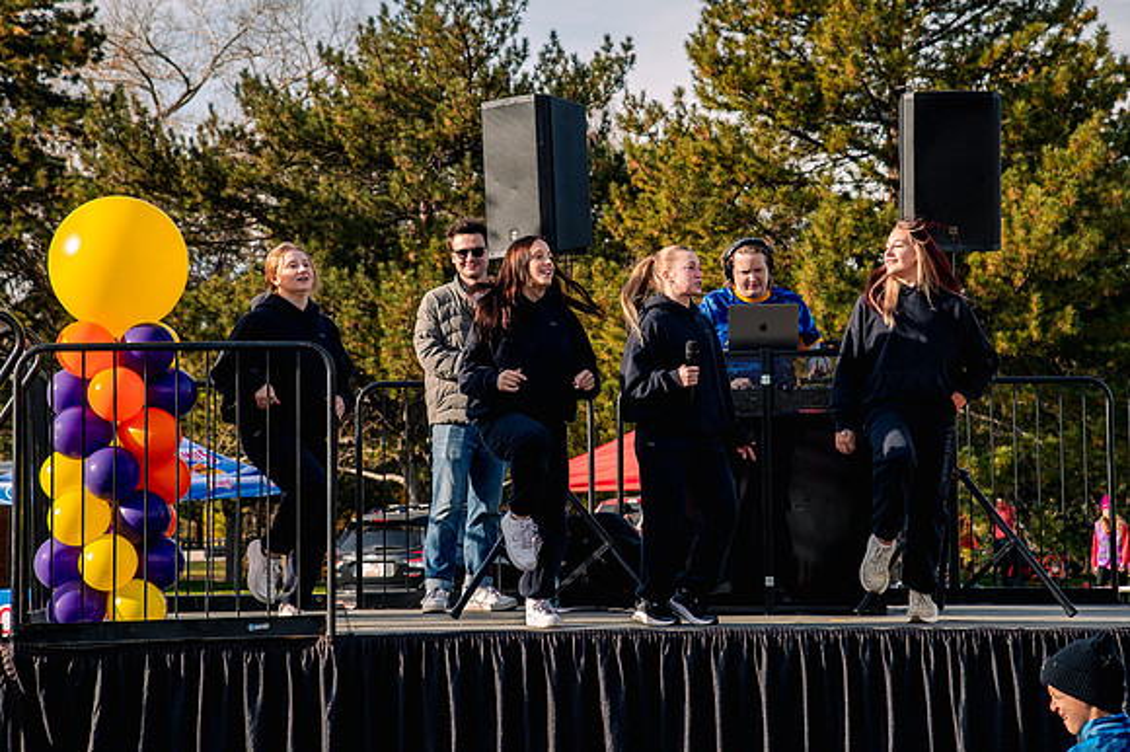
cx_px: 587
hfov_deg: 18.4
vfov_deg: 12.3
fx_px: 3494
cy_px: 311
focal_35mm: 111
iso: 800
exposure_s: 1/640
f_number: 8
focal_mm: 95
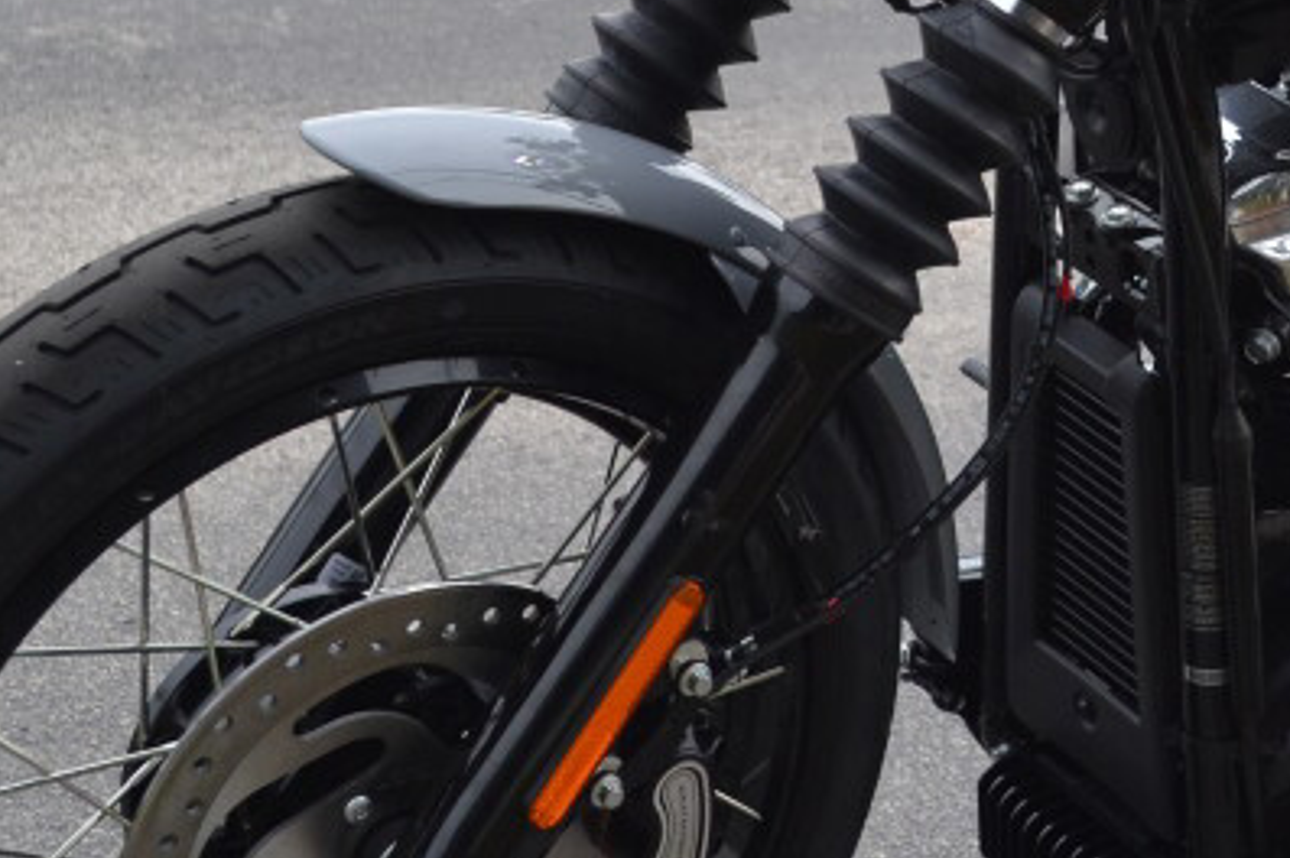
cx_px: 1316
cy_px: 182
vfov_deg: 11.6
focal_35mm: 118
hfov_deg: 16.9
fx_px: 4225
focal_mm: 26
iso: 125
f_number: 5.6
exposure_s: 1/125
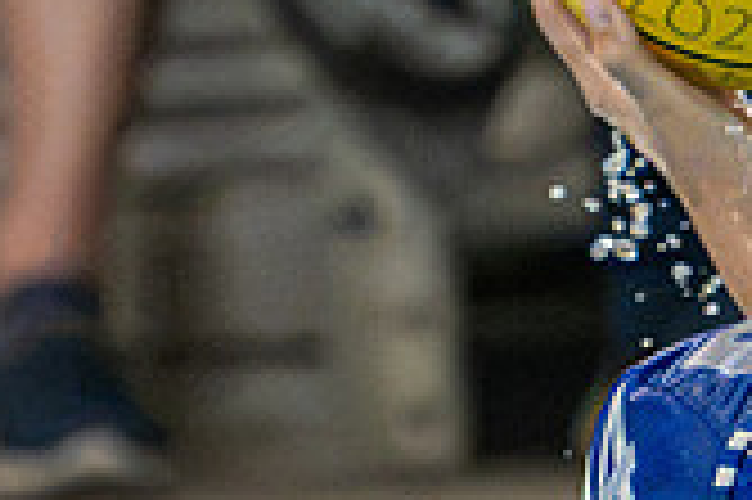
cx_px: 834
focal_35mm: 2008
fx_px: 41903
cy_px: 555
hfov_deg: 1.0
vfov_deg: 0.7
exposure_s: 1/1000
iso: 14400
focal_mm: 280
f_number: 4
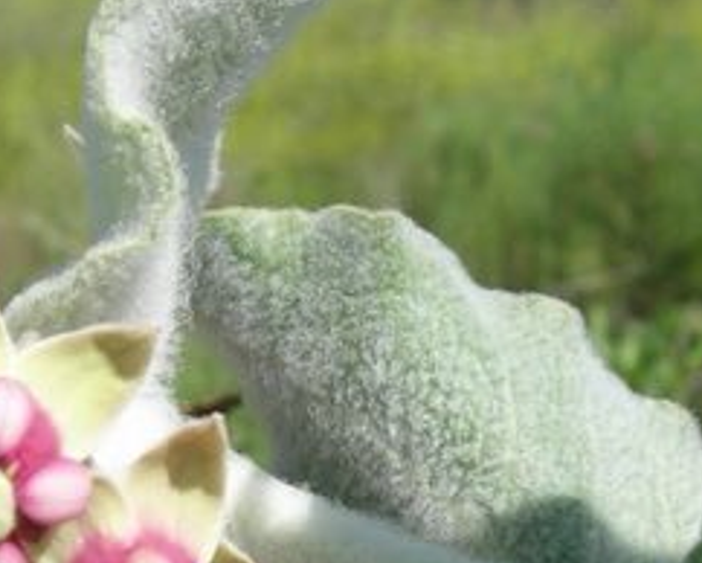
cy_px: 454
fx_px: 2869
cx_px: 290
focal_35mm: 138
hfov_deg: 13.9
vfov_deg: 11.2
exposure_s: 1/503
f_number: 4.8
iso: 64
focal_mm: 7.8
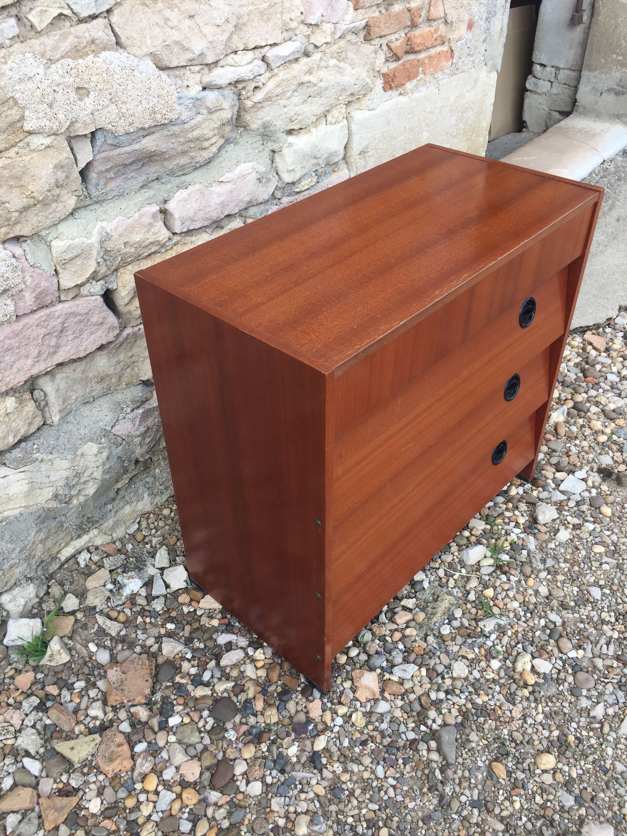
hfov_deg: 48.2
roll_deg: +1.8
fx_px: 700
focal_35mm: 29
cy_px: 418
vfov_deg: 61.7
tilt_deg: -37.4
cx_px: 314
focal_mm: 4.15
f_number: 2.2
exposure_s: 1/314
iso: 32
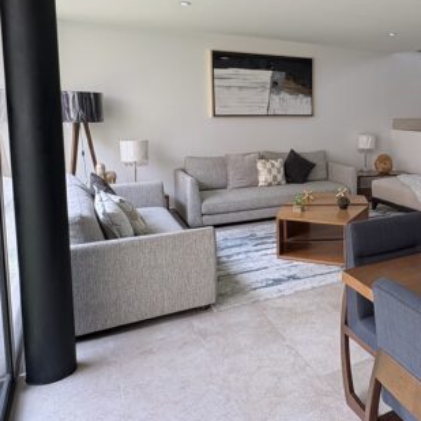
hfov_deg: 46.3
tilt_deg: -5.3
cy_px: 154
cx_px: 377
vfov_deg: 50.5
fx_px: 440
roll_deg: -0.7
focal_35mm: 32
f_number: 2.2
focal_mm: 2.22
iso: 64
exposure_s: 1/99
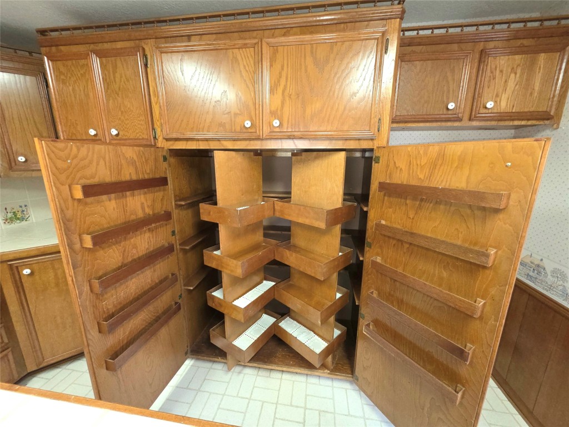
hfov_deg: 106.2
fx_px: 214
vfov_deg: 89.9
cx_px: 284
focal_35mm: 13
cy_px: 214
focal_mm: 2.2
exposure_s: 1/60.2
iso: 200
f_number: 1.9
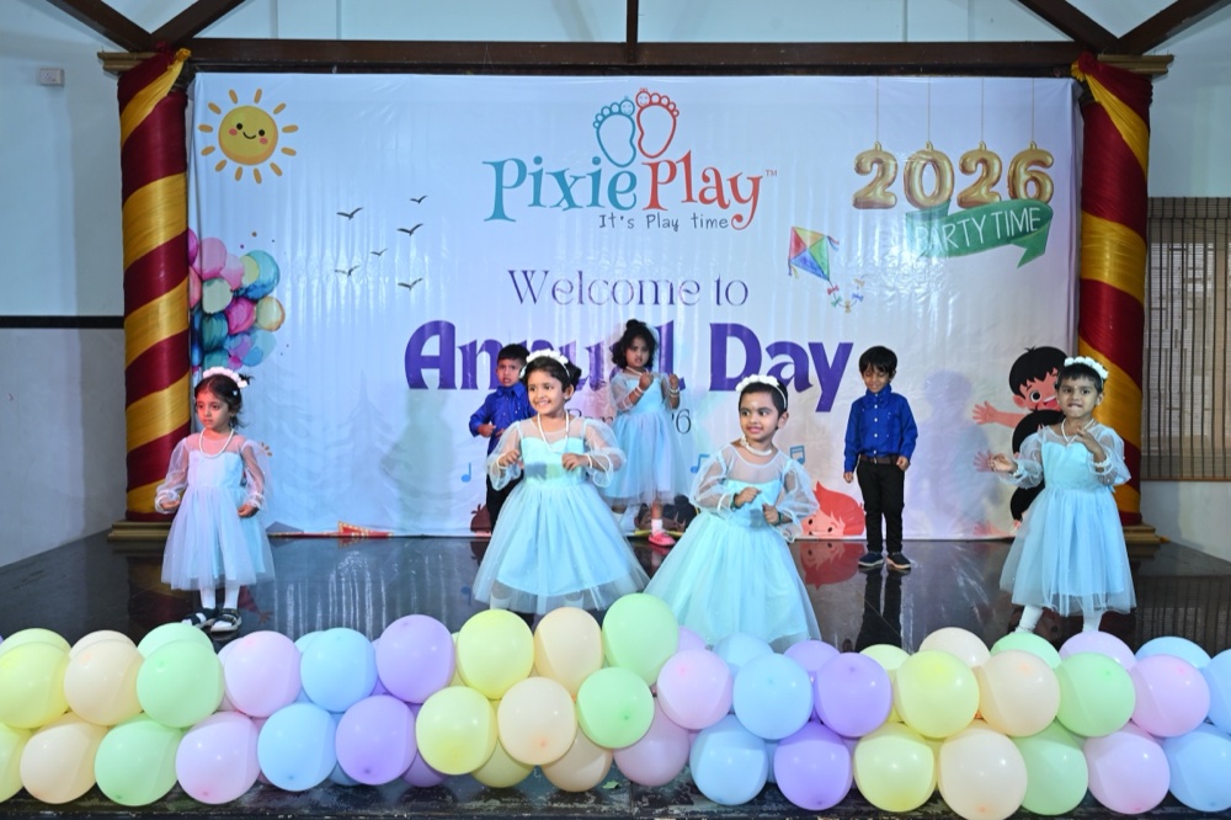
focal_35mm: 32
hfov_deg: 58.7
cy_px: 410
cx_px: 616
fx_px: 1094
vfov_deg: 41.1
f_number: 7.1
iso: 800
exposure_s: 1/160
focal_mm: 32
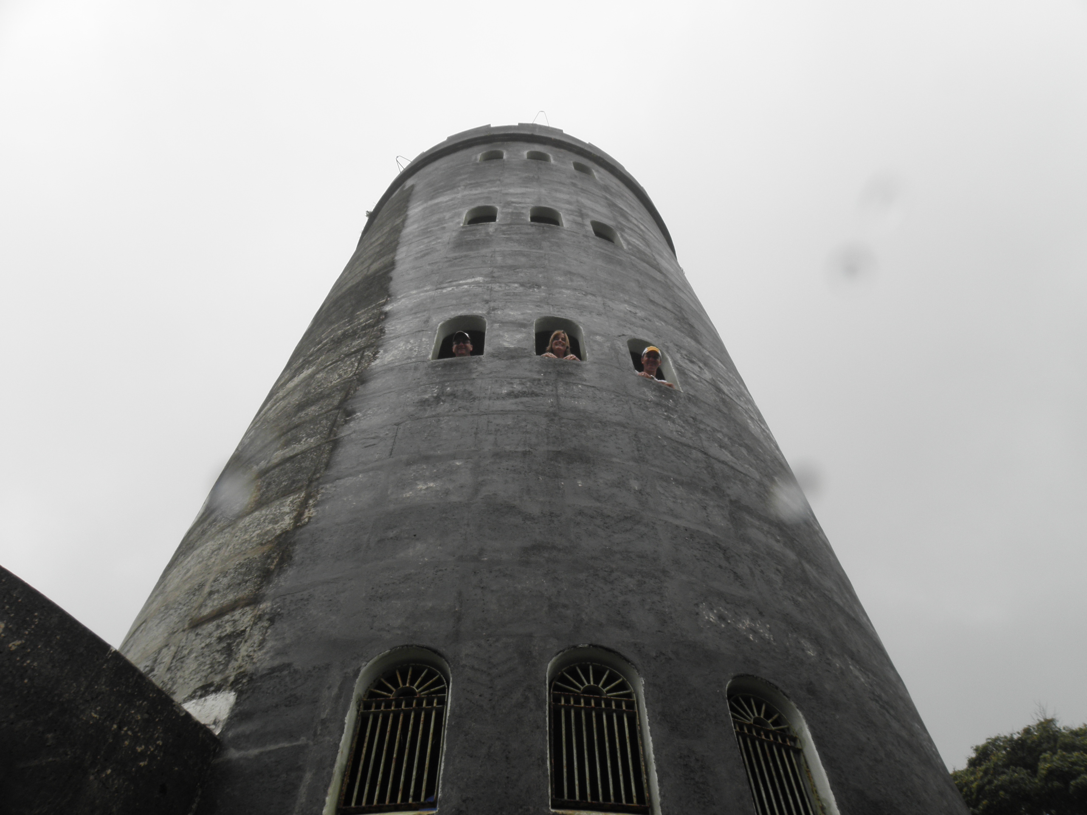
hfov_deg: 65.3
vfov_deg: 51.4
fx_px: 848
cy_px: 408
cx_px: 544
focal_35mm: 27
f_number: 5.6
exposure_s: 1/125
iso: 64
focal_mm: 4.83
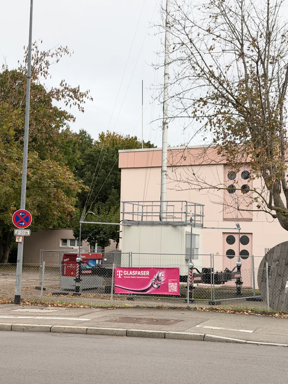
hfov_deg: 30.3
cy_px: 192
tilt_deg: +5.3
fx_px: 532
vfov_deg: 39.7
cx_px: 144
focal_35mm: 48
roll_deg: -2.3
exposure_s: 1/865
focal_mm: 6.76
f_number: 1.78
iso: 64
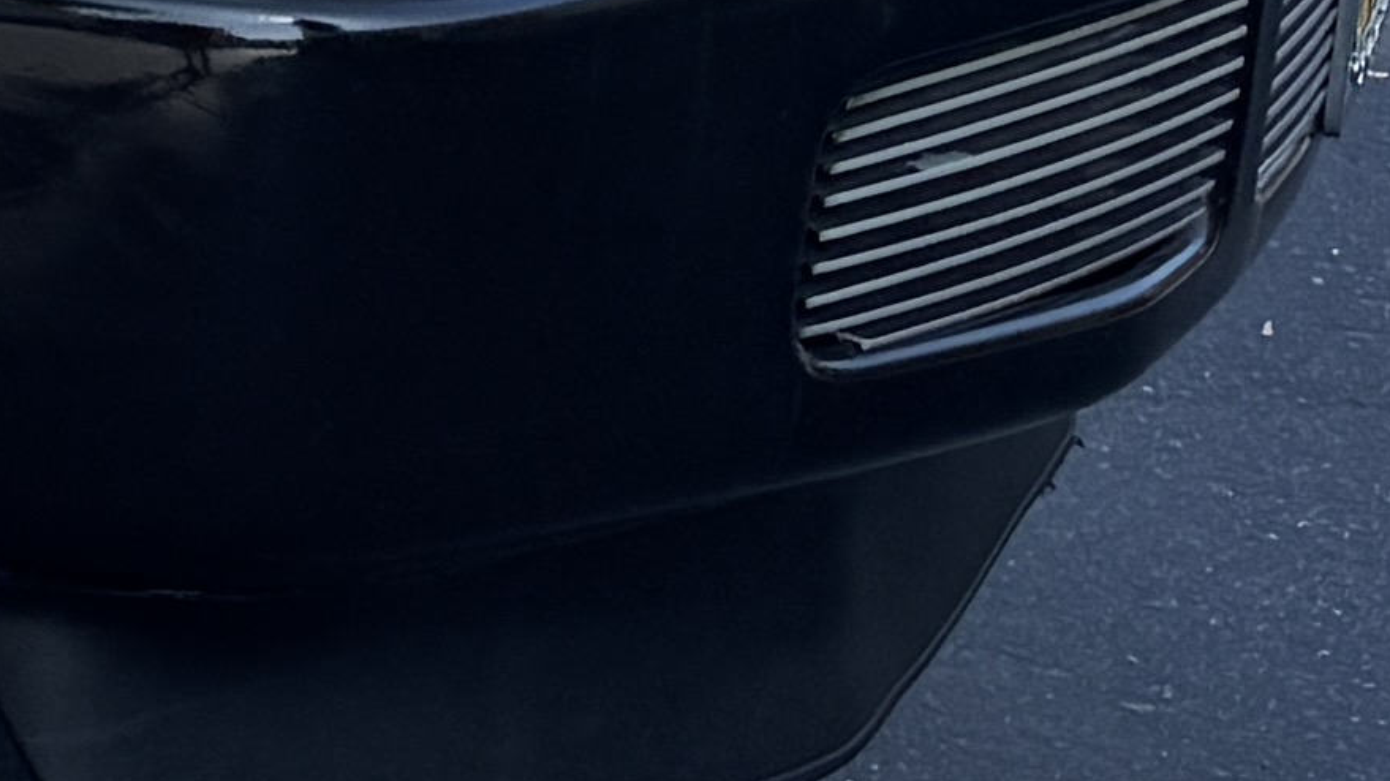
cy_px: -1252
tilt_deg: -6.7
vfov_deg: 6.7
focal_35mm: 170
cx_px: -2627
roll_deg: -1.0
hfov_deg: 9.9
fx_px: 6264
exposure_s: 1/2604
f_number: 1.78
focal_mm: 6.76
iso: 80
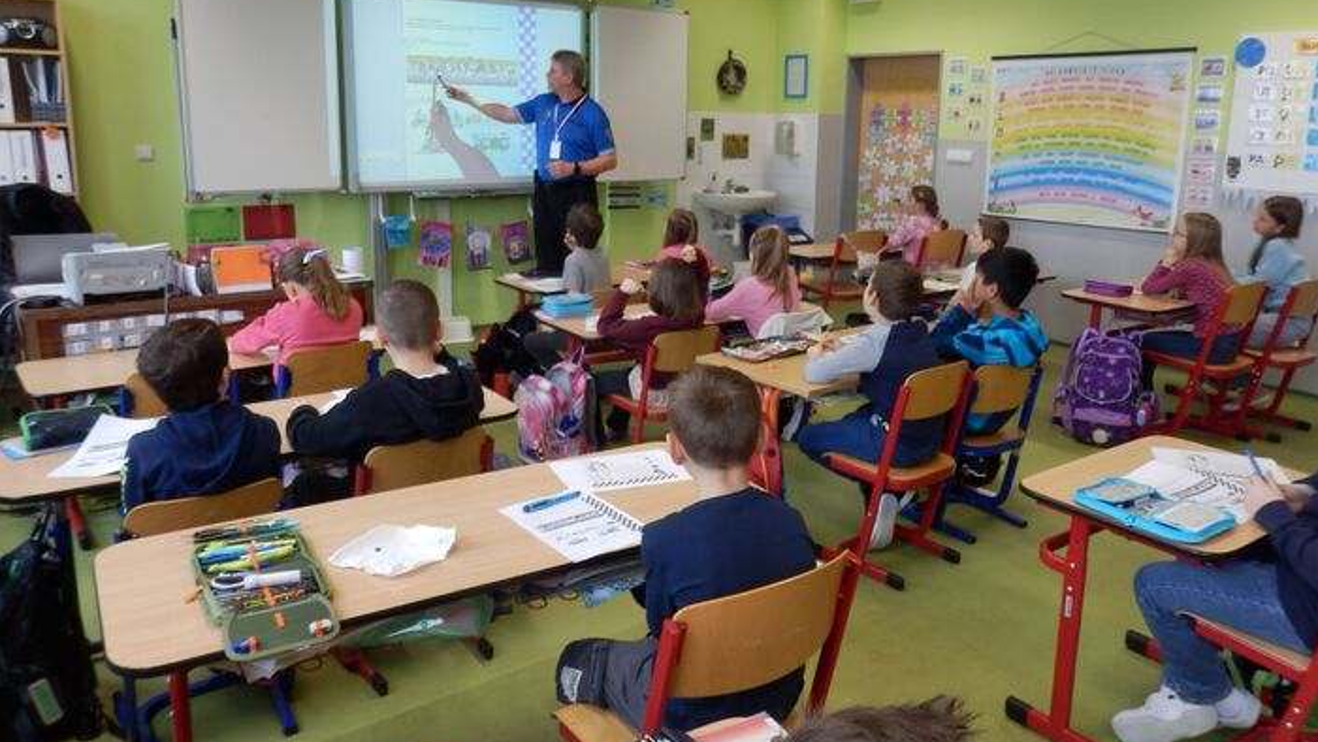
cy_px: 301
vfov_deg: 41.3
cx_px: 676
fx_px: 979
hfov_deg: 67.9
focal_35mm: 28
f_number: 3
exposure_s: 1/30
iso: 80
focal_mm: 4.5
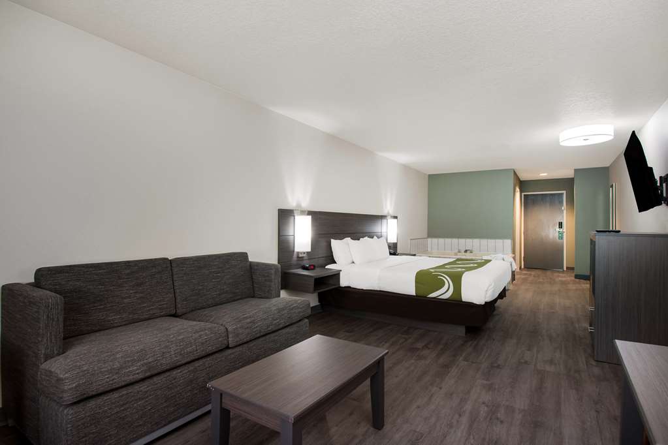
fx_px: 334
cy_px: 222
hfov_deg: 90.0
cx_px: 334
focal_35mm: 18
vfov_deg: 67.4
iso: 320
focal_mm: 12
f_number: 9
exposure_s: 1.3
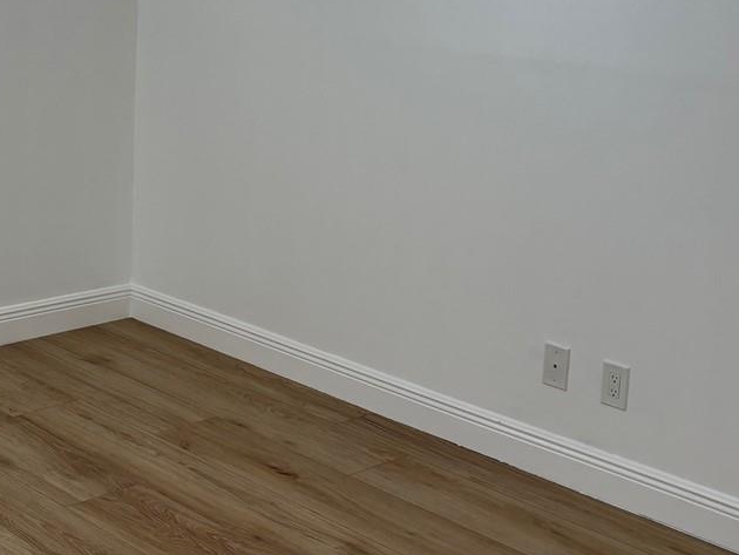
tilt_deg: -7.2
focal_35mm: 66
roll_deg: -2.2
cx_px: 160
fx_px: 1410
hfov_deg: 28.8
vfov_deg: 22.0
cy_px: 116
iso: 64
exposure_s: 1/138
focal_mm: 5.96
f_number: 1.6
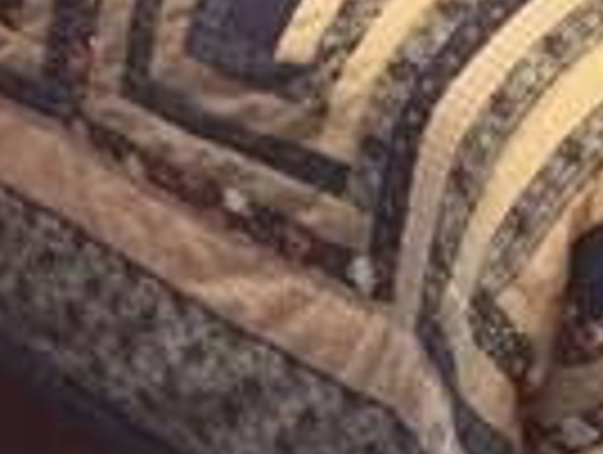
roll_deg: +3.2
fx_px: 2897
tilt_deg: -17.4
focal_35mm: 166
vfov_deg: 8.5
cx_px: -14
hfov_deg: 11.7
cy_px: -441
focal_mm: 4.15
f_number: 2.2
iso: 320
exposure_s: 1/20
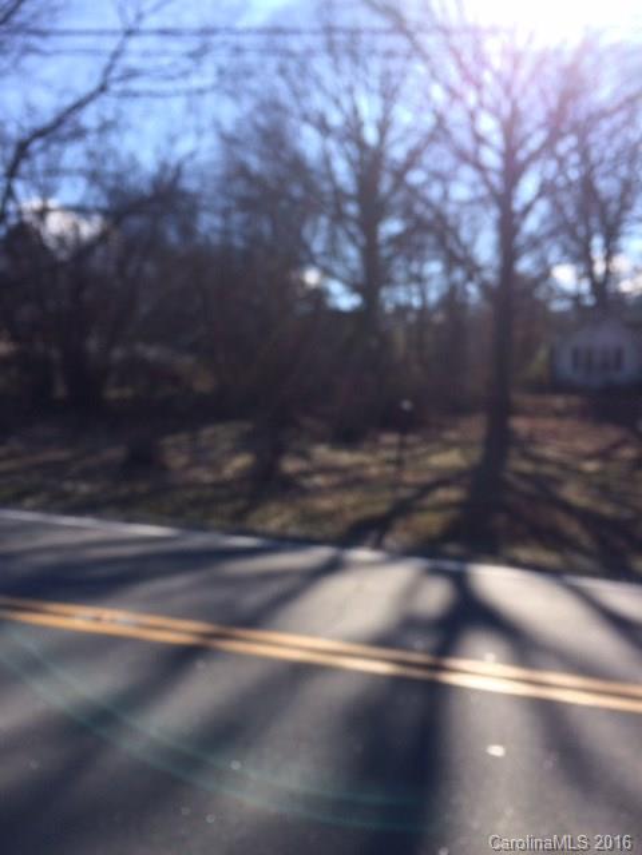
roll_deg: +1.2
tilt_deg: -2.9
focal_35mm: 29
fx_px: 717
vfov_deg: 61.7
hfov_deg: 48.2
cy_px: 428
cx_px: 321
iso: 32
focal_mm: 4.15
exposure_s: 1/1414
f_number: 2.2
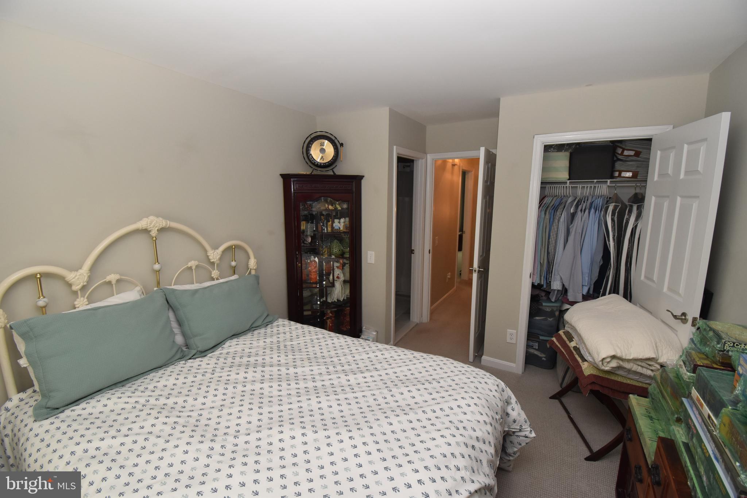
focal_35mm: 15
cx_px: 374
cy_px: 249
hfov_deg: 100.4
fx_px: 311
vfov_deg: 77.3
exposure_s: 1/60
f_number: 7.1
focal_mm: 10
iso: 800
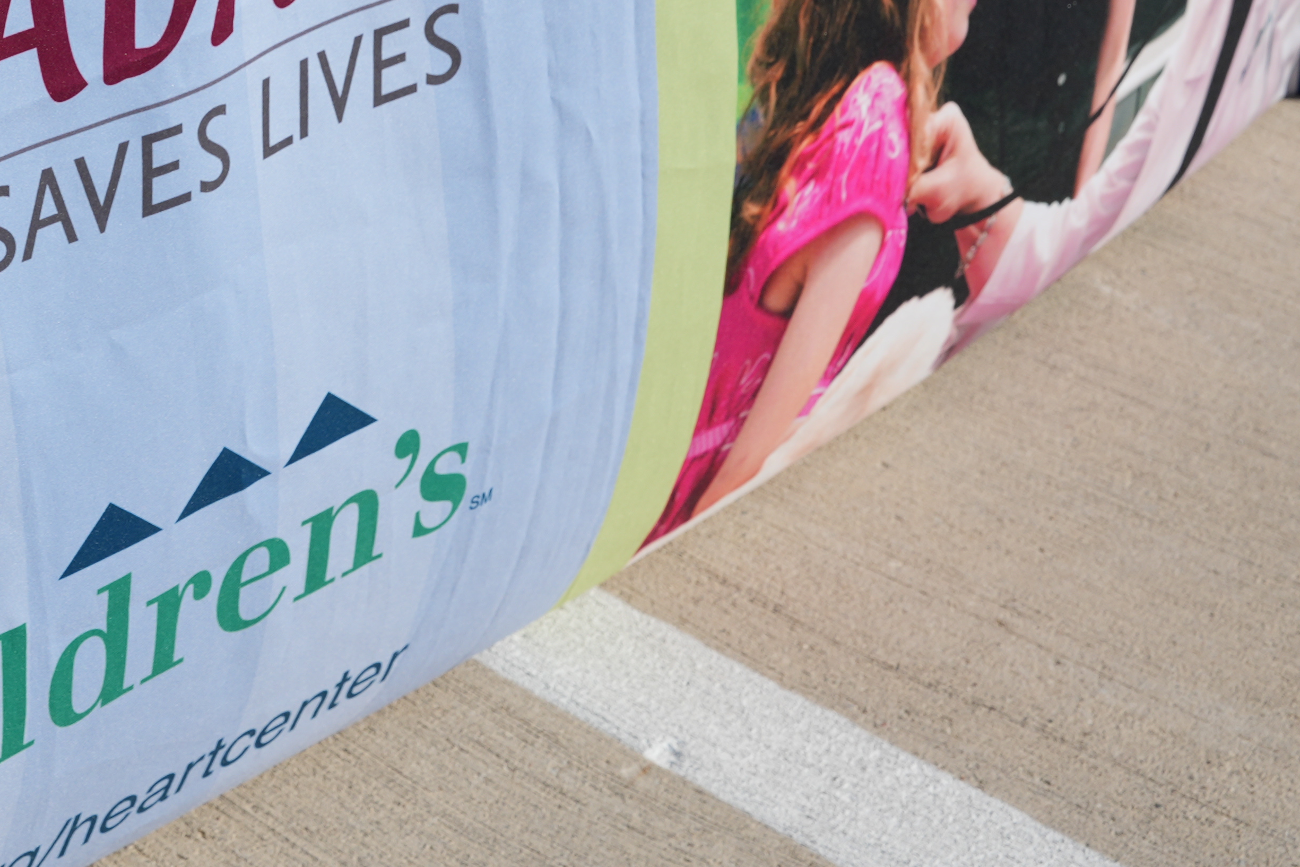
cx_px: -3
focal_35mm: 143
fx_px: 5164
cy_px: -257
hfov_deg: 14.1
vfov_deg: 9.4
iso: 100
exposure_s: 1/640
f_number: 7.1
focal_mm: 50
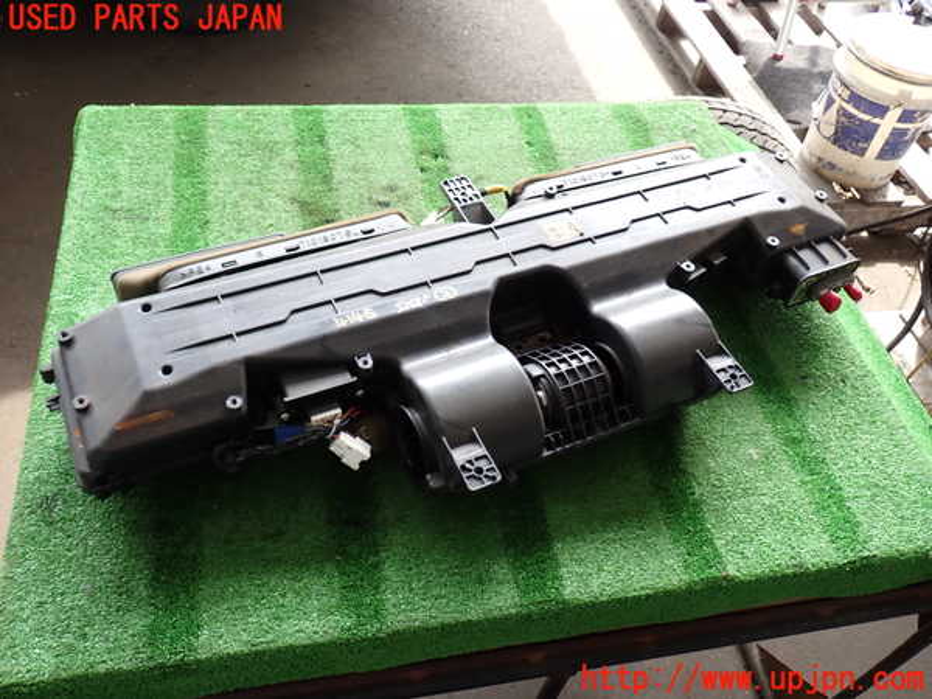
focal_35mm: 30
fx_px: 808
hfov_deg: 60.0
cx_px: 466
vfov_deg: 46.8
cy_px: 350
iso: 100
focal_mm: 5.4
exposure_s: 1/80
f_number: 2.3
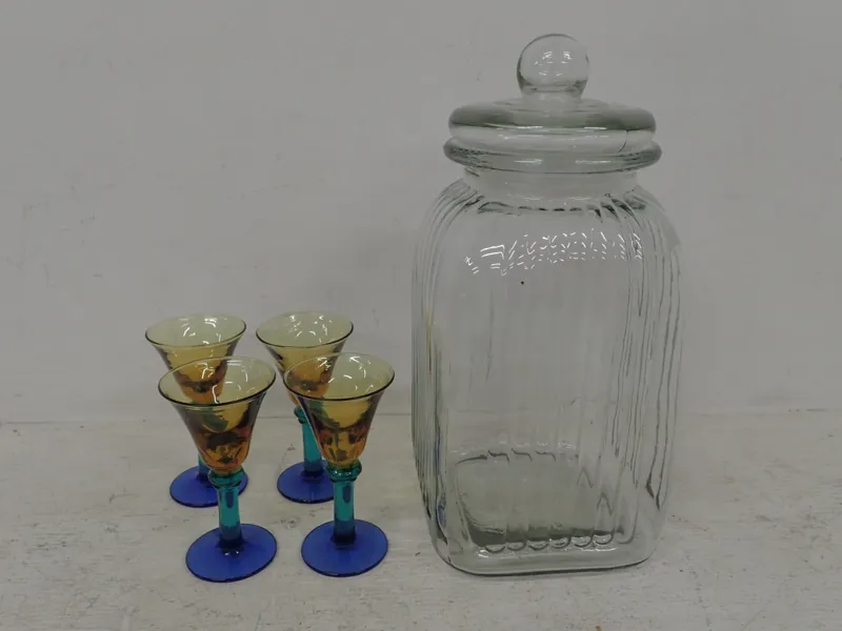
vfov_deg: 46.8
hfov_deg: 60.0
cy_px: 316
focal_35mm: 30
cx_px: 421
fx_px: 730
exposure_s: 1/80
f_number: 3.2
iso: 200
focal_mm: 5.5
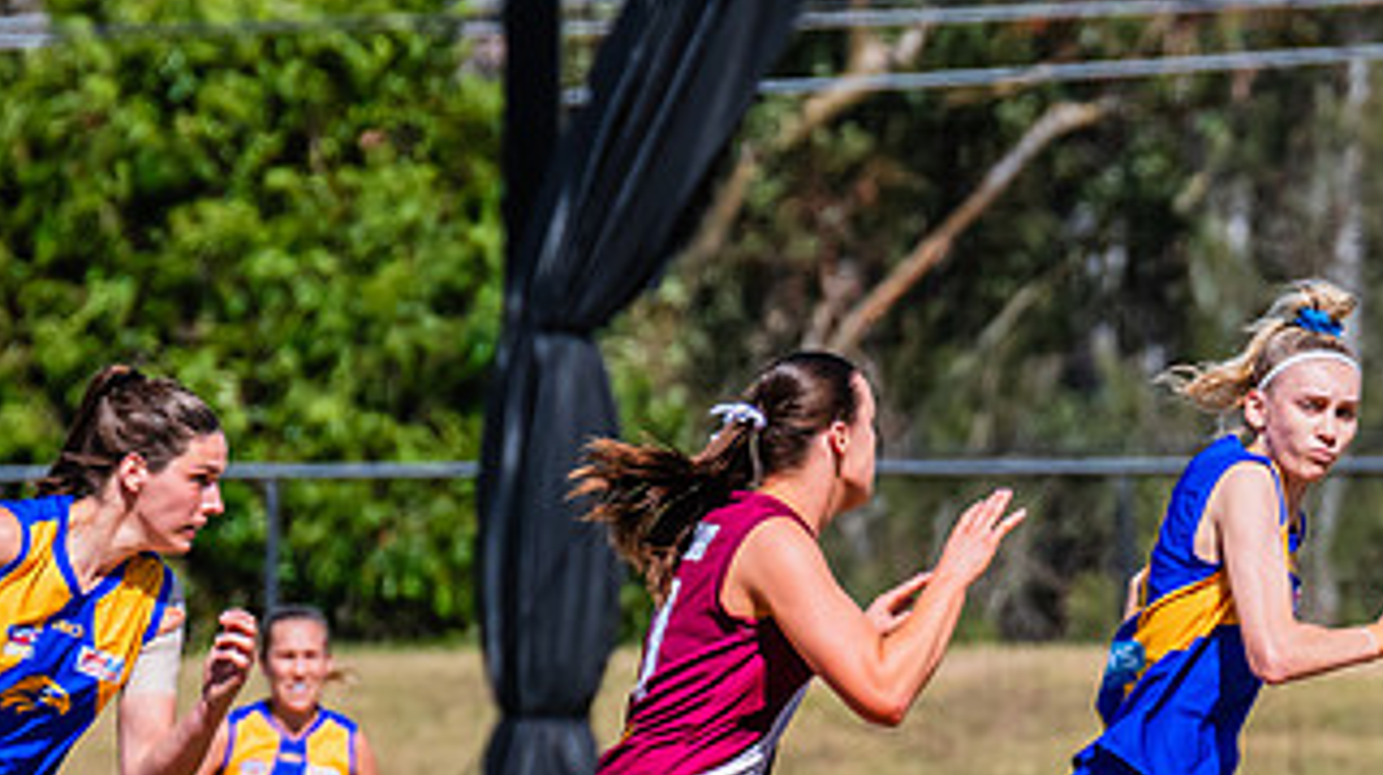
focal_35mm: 1084
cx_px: 1513
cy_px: 972
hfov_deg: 2.0
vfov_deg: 1.1
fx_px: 39722
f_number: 10
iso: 800
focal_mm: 420
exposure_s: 1/1600
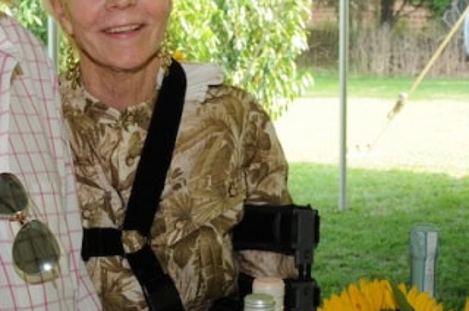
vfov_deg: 15.1
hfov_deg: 22.1
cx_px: 35
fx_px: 1170
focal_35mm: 90
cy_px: 95
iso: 500
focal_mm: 24
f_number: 9
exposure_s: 1/80
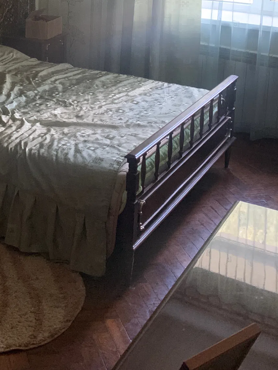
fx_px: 589
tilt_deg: -7.4
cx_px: 34
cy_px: 13
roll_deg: -1.0
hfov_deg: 25.8
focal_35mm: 55
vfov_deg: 32.5
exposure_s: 1/30
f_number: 1.8
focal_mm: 4.25
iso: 500
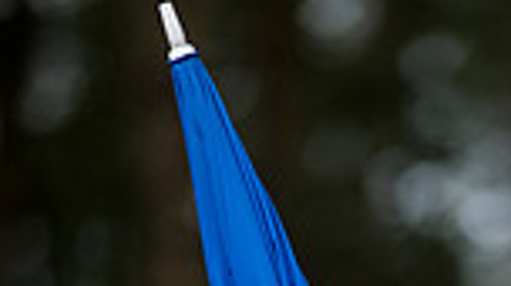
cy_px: 710
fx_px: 12597
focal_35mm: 931
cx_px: 467
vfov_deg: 1.3
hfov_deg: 2.3
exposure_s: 1/1600
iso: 500
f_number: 4
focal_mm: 300
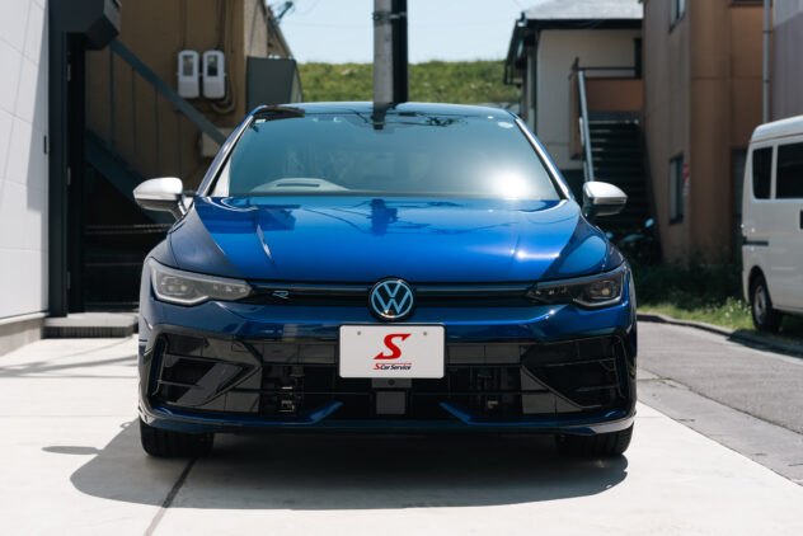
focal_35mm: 70
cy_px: 268
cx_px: 402
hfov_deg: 28.8
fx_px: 1562
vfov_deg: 19.5
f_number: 4.5
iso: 100
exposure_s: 1/800
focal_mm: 70
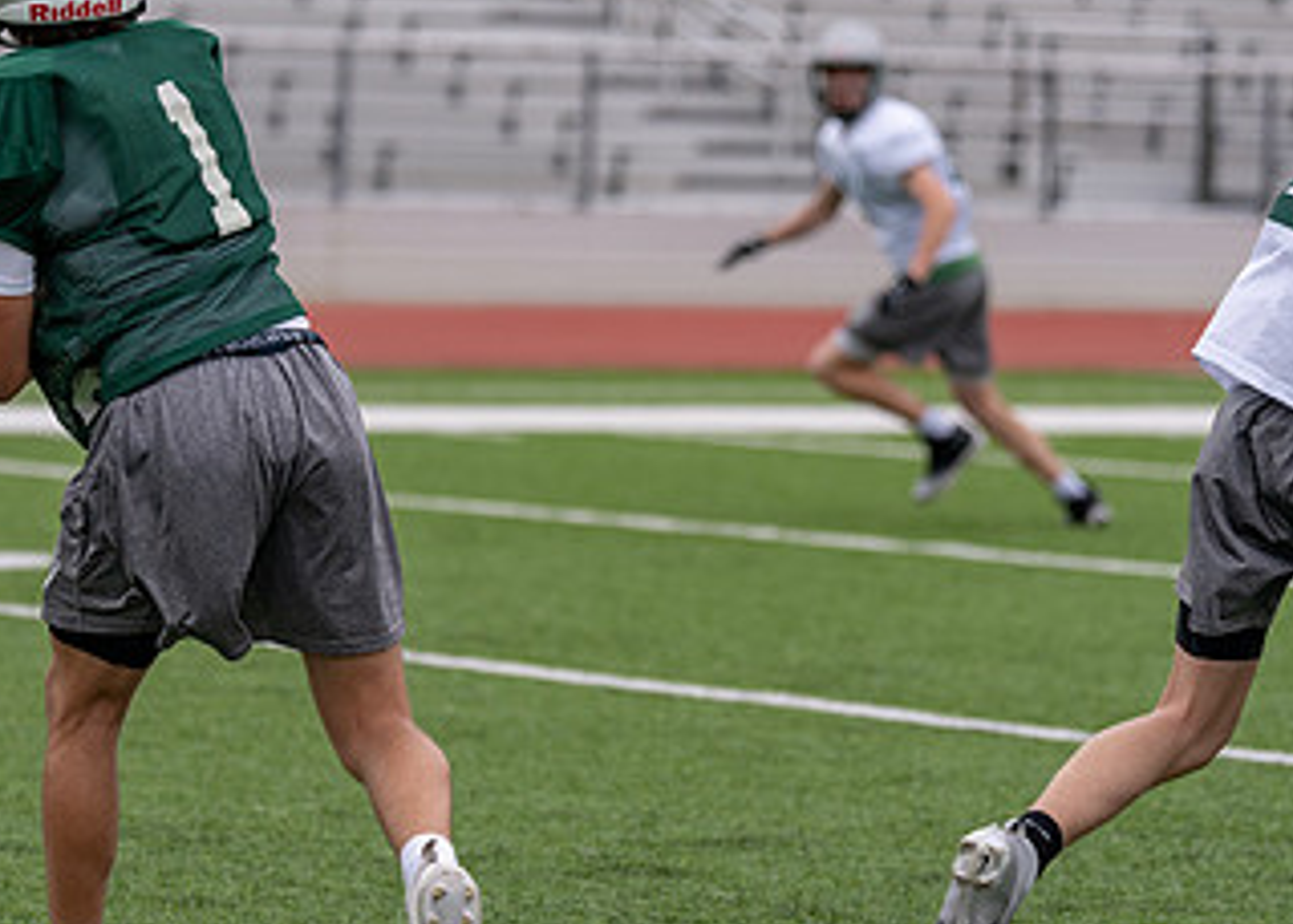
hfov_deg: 8.8
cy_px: 195
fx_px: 8374
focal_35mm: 228
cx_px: 332
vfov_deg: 6.3
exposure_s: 1/2500
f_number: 2.8
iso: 200
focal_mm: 116
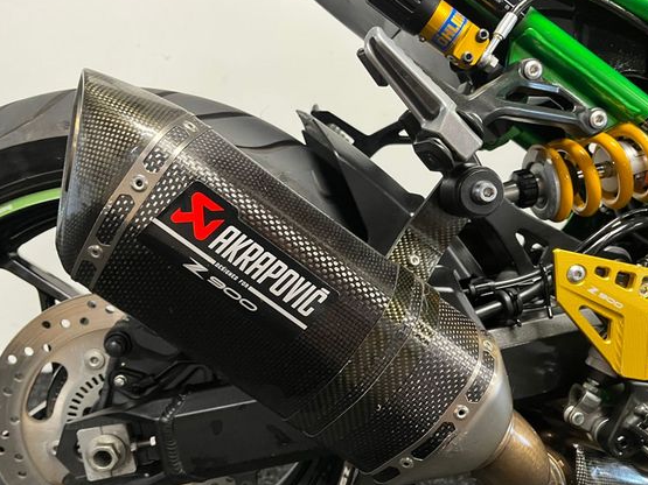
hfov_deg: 59.9
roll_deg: -0.5
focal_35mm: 30
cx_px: 308
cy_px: 263
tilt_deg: -16.1
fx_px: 561
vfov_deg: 46.7
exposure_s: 1/50
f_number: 1.6
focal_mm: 5.1
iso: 400
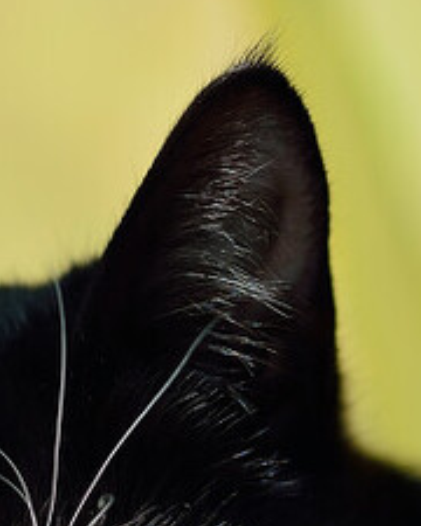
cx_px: 428
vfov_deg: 6.9
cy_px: 686
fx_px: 4299
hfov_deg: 5.6
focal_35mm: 276
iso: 100
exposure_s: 1/250
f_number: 4
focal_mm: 55
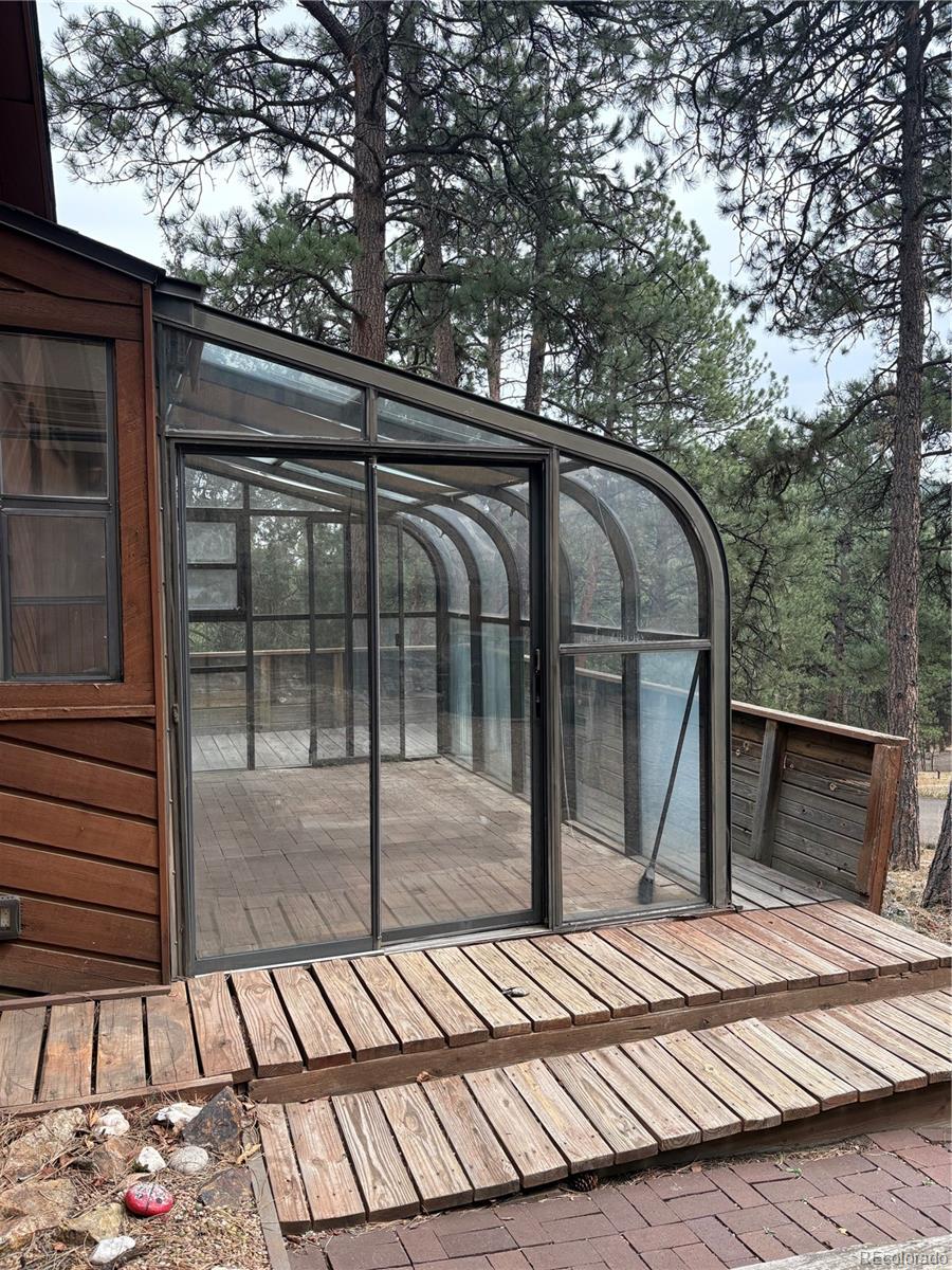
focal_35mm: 26
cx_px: 476
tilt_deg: -2.4
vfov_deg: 67.3
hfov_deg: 53.1
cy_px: 635
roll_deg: +0.1
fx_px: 953
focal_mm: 5.96
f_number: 1.6
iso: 64
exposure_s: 1/820
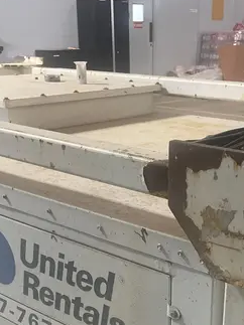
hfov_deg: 24.7
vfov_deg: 30.9
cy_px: 305
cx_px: 152
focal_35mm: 59
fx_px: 555
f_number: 1.6
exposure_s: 1/60
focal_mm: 4.2
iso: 200
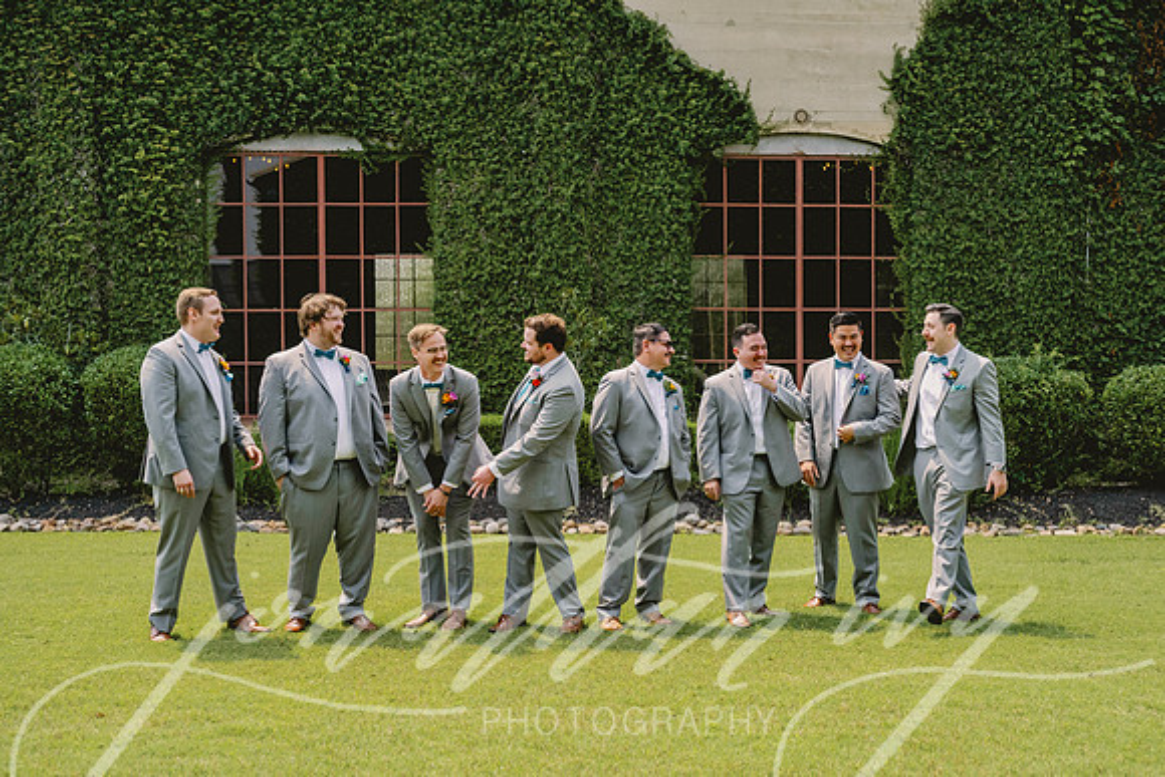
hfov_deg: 45.5
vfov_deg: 31.3
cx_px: 640
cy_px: 427
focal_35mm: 43
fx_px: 1388
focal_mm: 39
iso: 400
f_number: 4
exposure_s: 1/3200
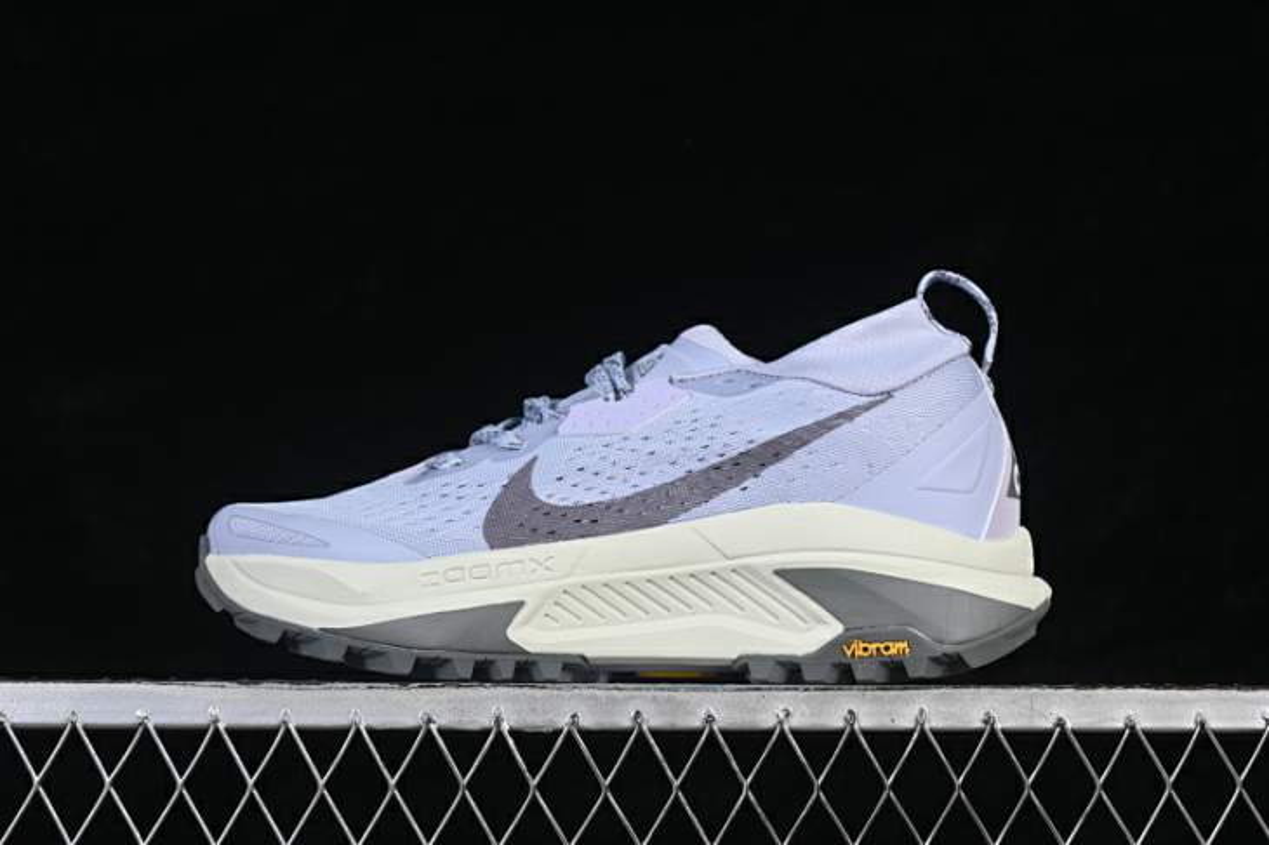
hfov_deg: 27.0
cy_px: 422
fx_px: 2642
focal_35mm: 75
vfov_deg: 18.2
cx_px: 634
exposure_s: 1/80
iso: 160
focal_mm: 50
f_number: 8
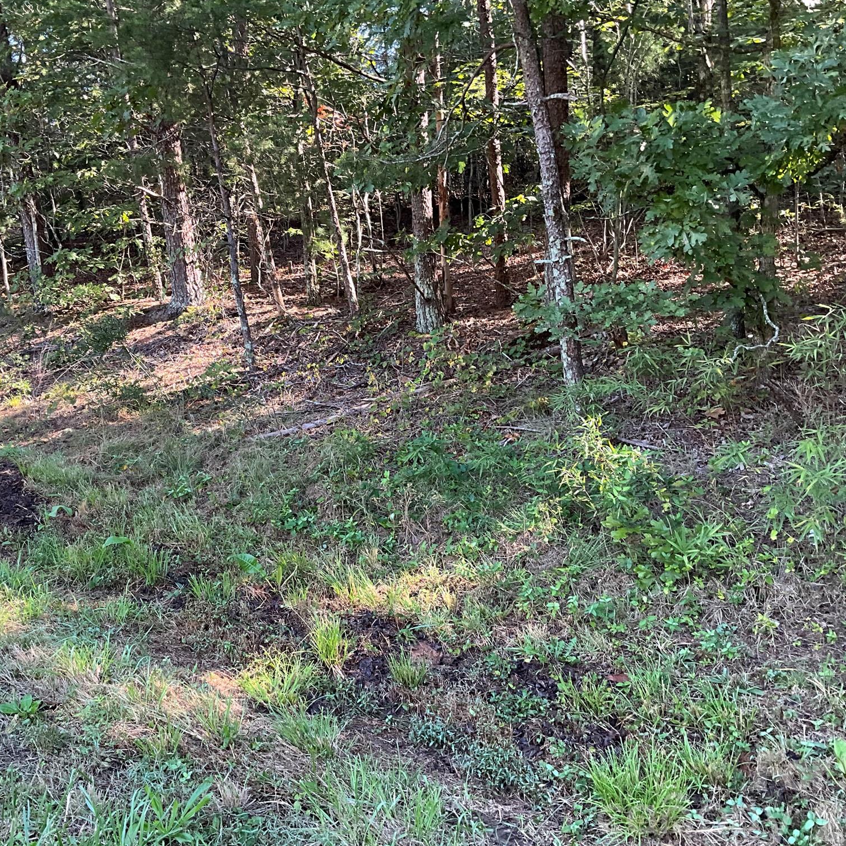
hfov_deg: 47.1
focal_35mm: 35
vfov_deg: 47.2
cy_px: 429
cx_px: 359
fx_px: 968
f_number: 1.8
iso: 64
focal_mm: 3
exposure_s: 1/117
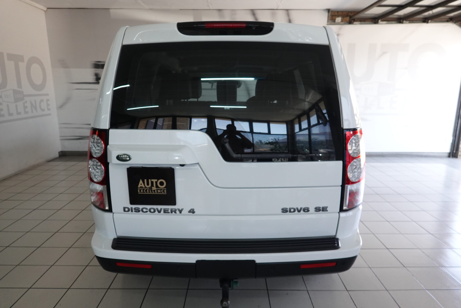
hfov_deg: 73.7
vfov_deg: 53.1
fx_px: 307
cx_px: 230
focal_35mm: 24
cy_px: 154
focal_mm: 9
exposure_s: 1/250
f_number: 2.8
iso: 800
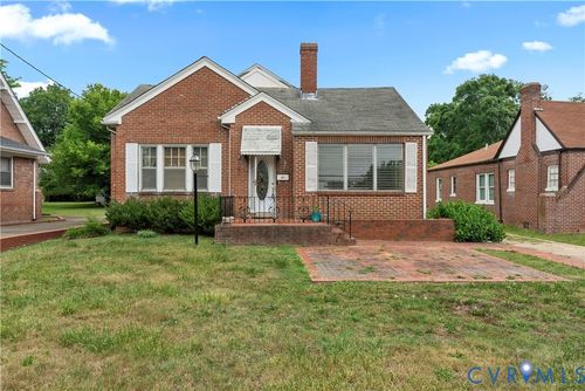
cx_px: 292
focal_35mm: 24
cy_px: 196
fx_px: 390
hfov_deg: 73.7
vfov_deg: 53.2
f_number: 8
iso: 800
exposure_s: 1/800
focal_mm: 24
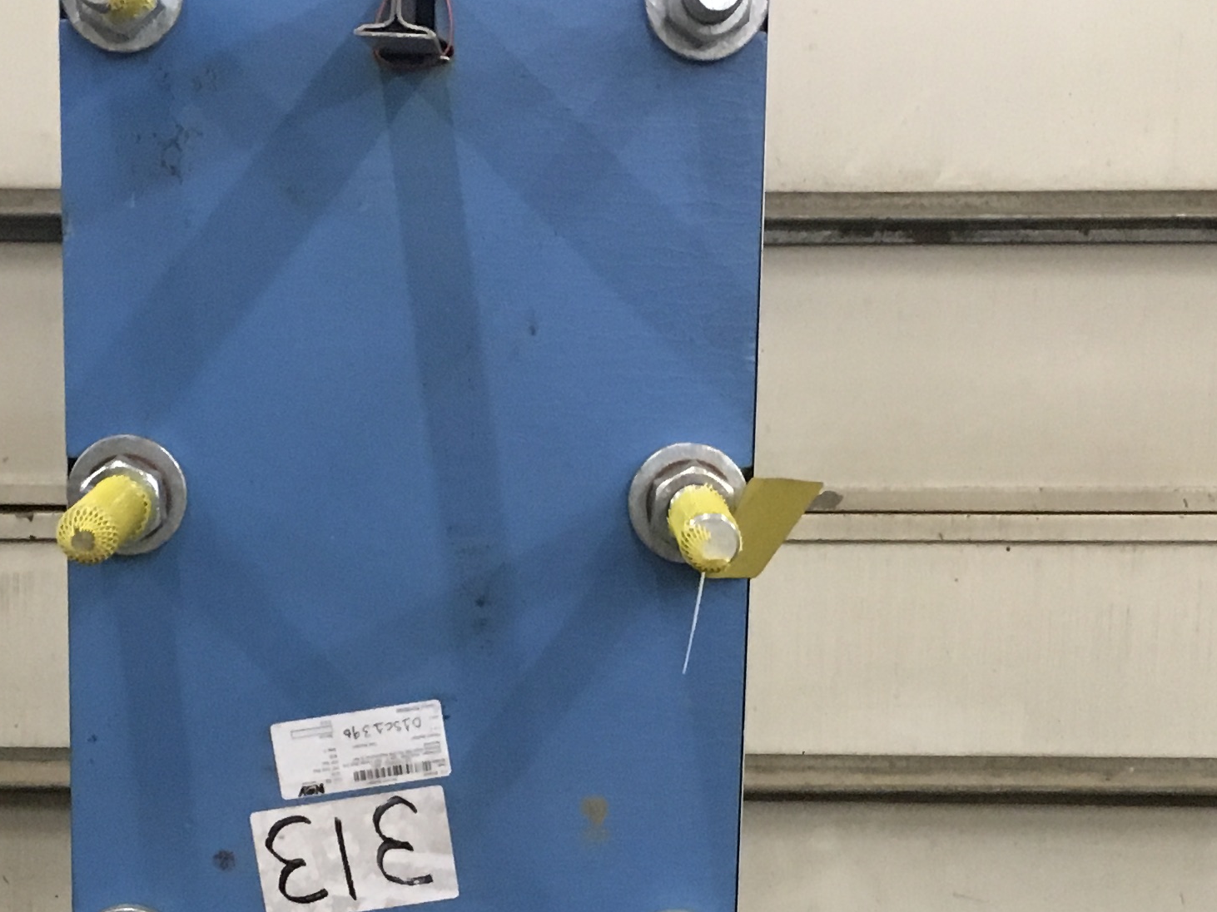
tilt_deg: -15.0
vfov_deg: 18.2
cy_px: 786
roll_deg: -0.1
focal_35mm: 80
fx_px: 2812
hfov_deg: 24.4
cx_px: 468
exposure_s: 1/30
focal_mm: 4.15
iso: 160
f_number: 2.2
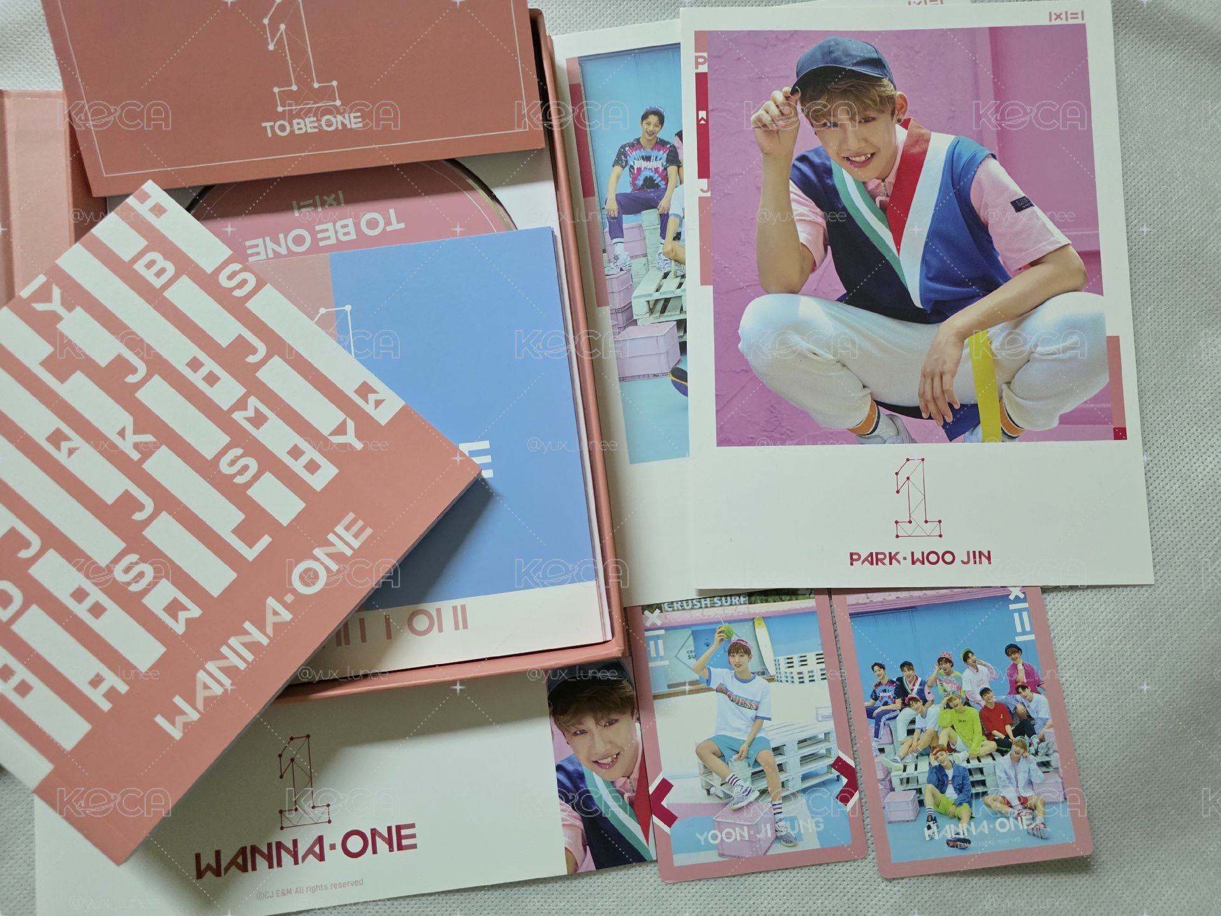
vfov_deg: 58.9
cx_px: 610
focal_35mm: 23
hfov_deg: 73.9
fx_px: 811
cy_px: 458
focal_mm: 6.3
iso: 1600
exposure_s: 1/120
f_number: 1.7
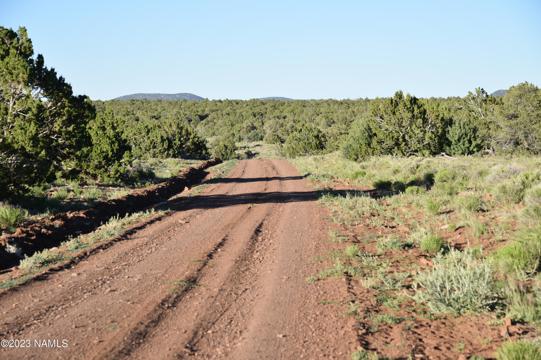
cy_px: 180
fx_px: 1578
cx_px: 270
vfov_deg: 13.0
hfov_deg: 19.5
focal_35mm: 105
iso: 200
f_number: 8
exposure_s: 1/250
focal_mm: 105
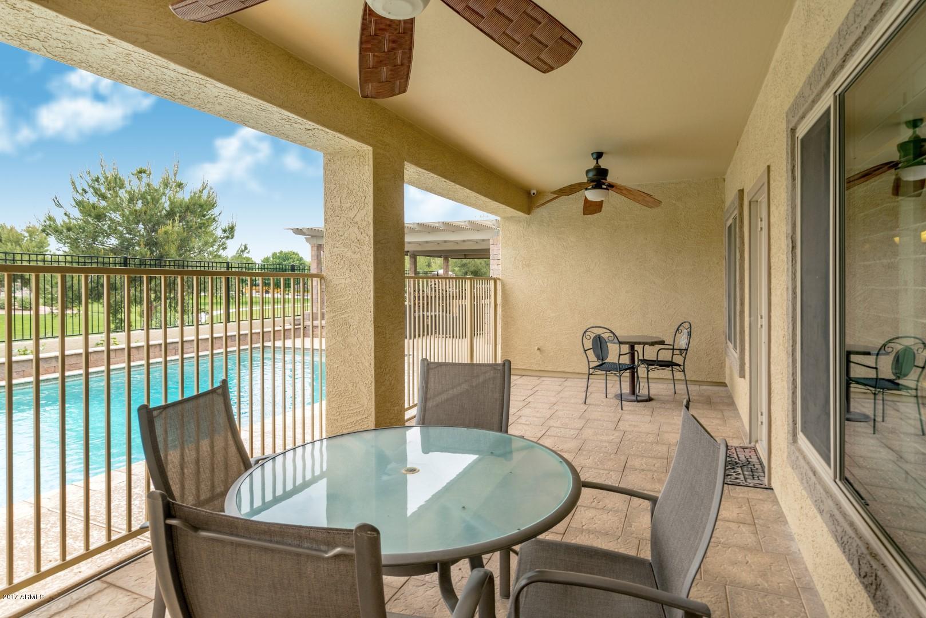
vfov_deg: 62.0
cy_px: 309
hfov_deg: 84.0
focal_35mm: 20
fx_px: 515
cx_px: 463
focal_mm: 20
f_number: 11
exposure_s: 1/30
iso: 320
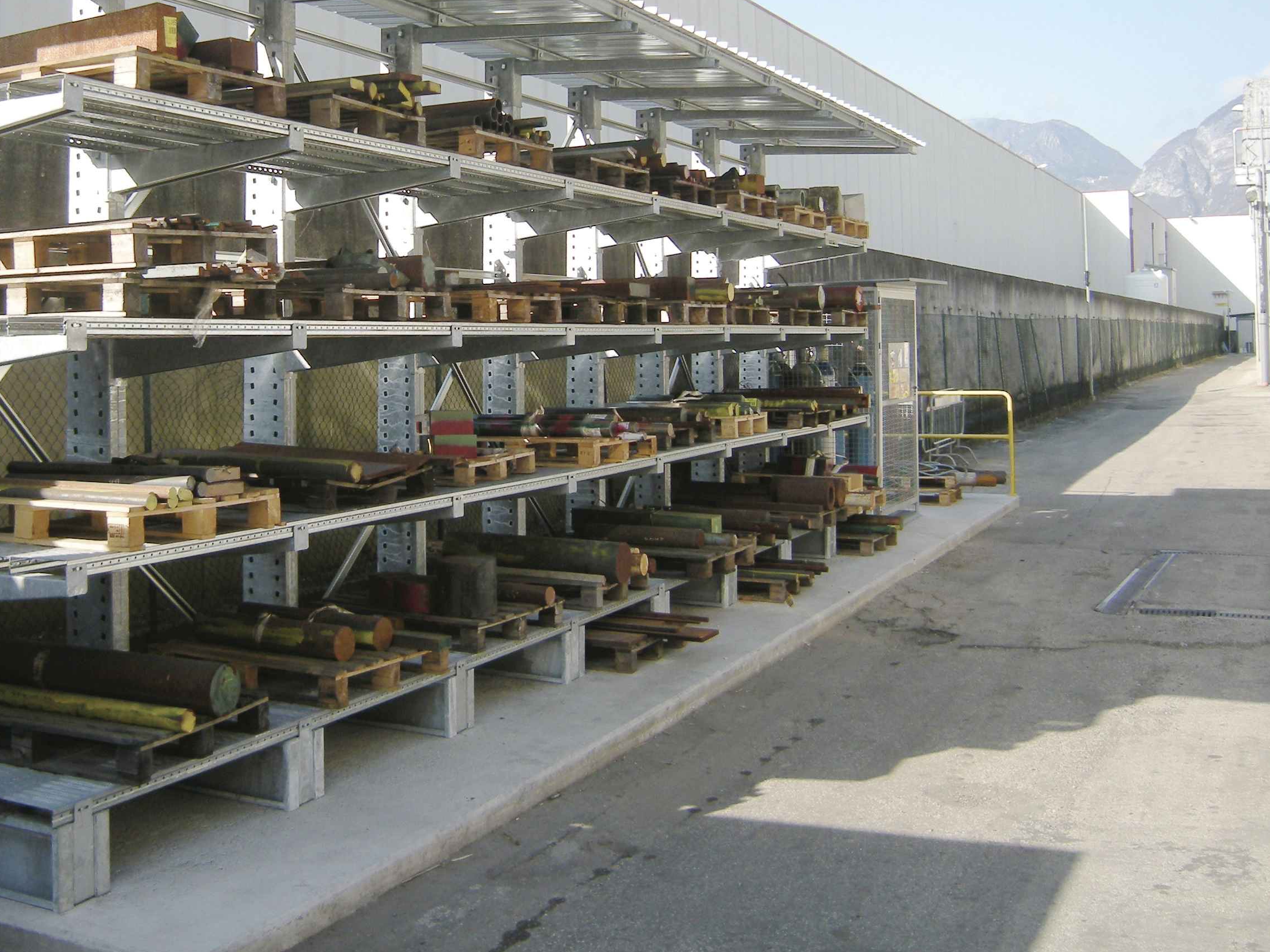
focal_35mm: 40
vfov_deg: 35.4
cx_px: 450
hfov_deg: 46.2
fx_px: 1468
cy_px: 283
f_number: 2.8
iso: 64
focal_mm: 4.7
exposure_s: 1/458
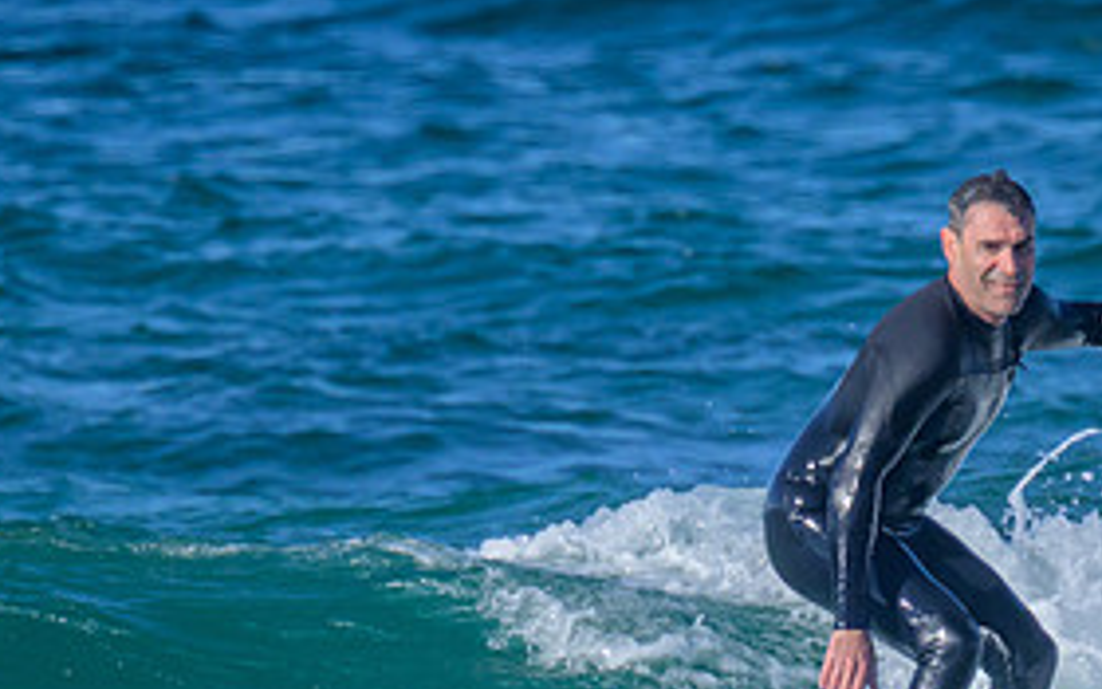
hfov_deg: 0.9
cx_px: 850
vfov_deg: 0.6
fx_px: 69887
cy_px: 624
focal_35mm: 2327
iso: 1400
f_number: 11
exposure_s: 1/2000
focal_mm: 800
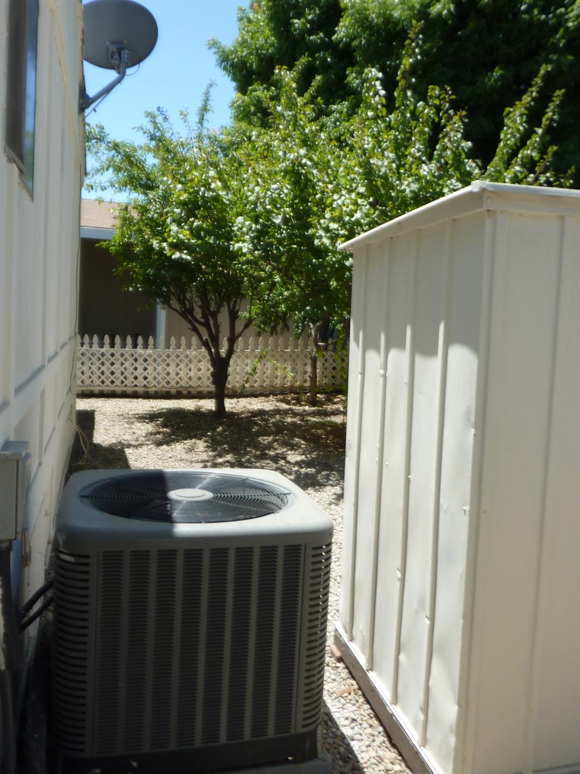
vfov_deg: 61.7
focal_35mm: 29
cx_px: 290
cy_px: 387
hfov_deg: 48.2
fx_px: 648
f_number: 4
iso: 80
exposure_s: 1/400
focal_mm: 4.7
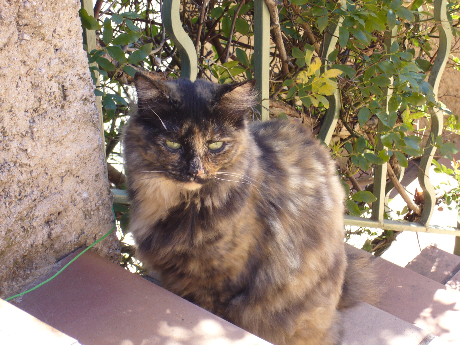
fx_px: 1395
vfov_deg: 14.1
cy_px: 172
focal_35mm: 105
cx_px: 230
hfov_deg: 18.7
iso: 80
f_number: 5
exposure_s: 1/40
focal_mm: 17.4
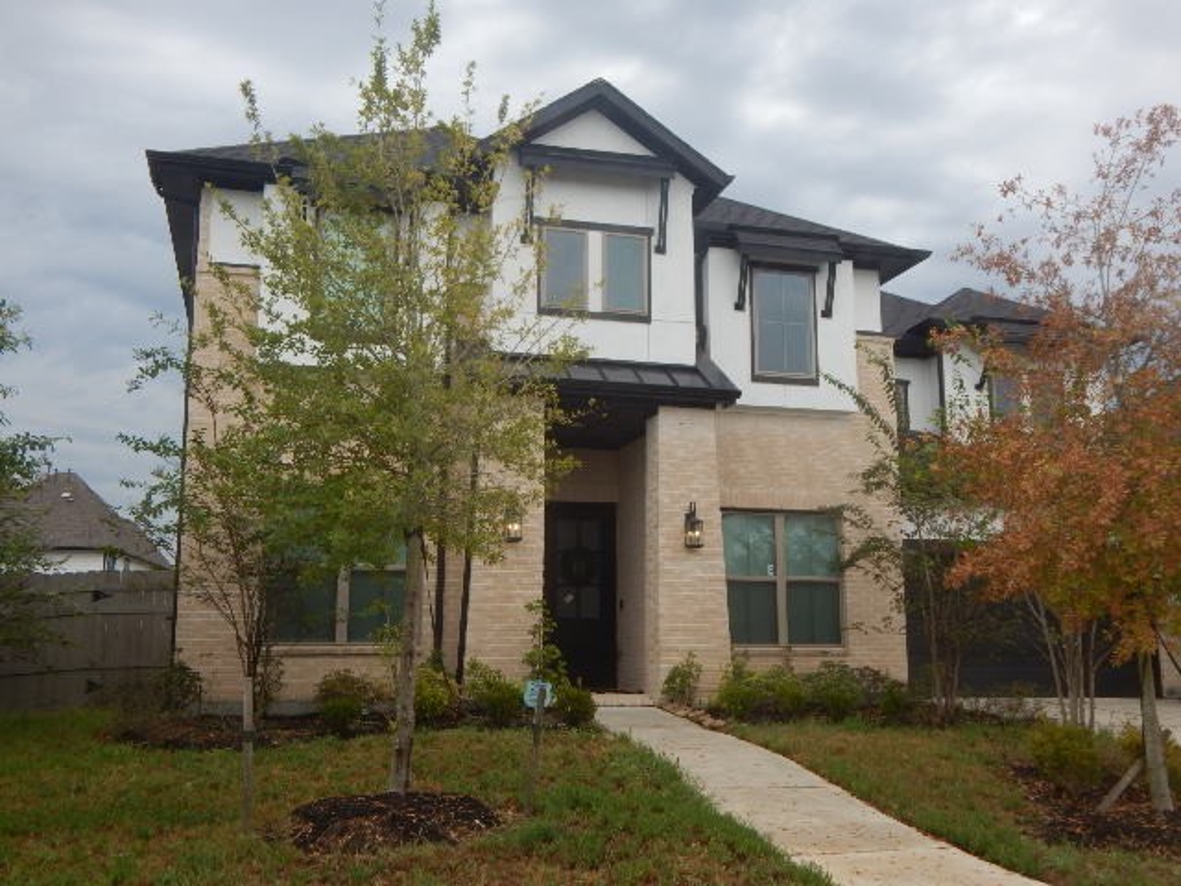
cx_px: 590
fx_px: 1160
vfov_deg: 41.8
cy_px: 443
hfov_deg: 54.0
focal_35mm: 34
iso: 125
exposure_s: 1/400
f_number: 3.3
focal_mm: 6.1
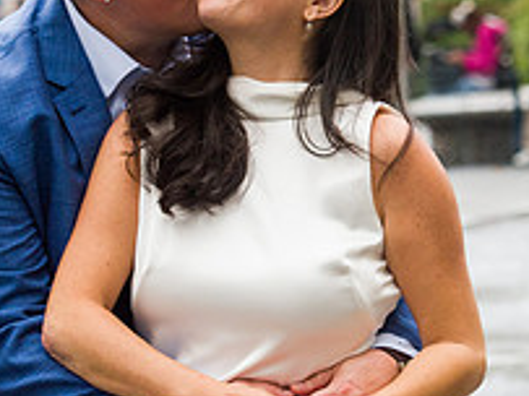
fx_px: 5315
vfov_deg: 4.3
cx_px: 360
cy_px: 117
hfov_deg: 5.7
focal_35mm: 348
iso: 800
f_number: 5
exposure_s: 1/500
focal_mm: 100
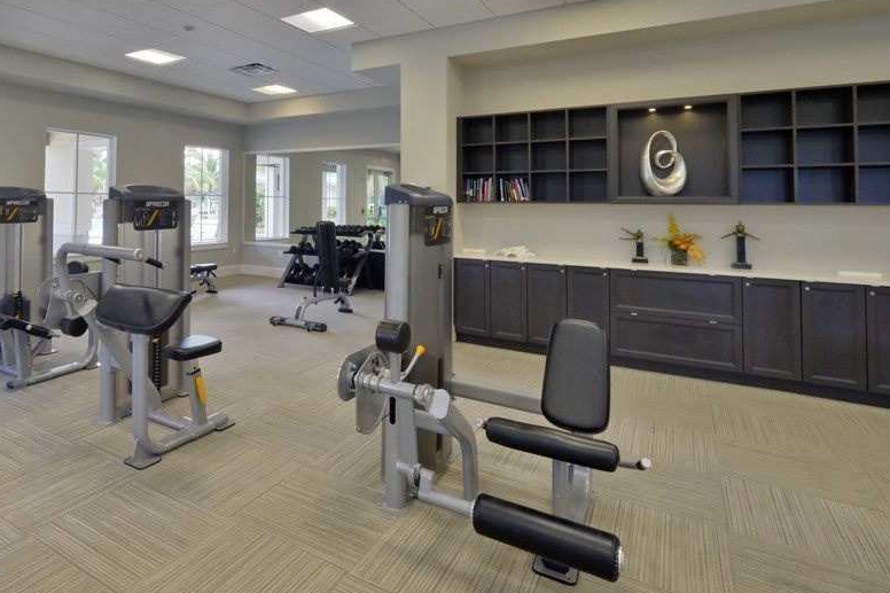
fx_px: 519
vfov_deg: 57.9
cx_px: 298
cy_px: 189
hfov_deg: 78.6
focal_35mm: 21
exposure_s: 1/20
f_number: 11
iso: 3200
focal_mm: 10
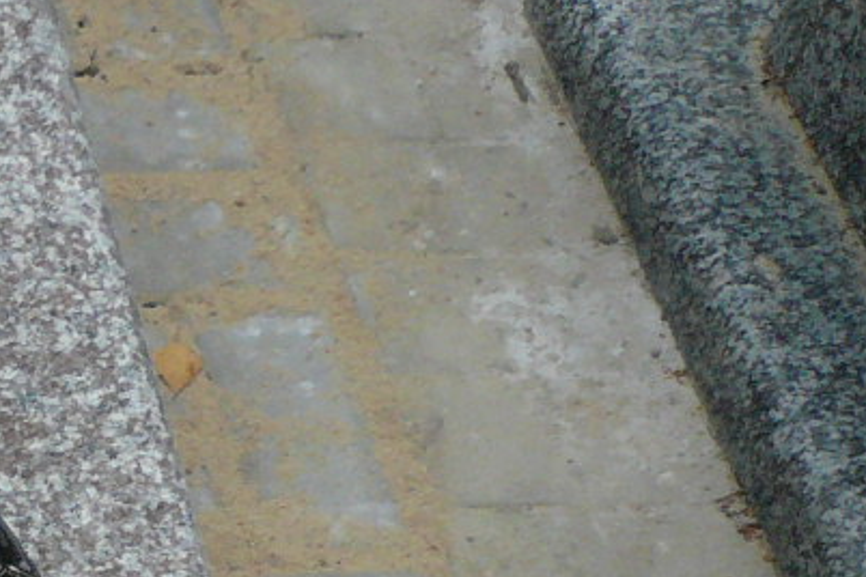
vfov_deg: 11.2
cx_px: -659
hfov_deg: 15.4
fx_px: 2790
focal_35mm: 116
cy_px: 956
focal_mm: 4.6
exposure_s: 1/500
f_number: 2.8
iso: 100
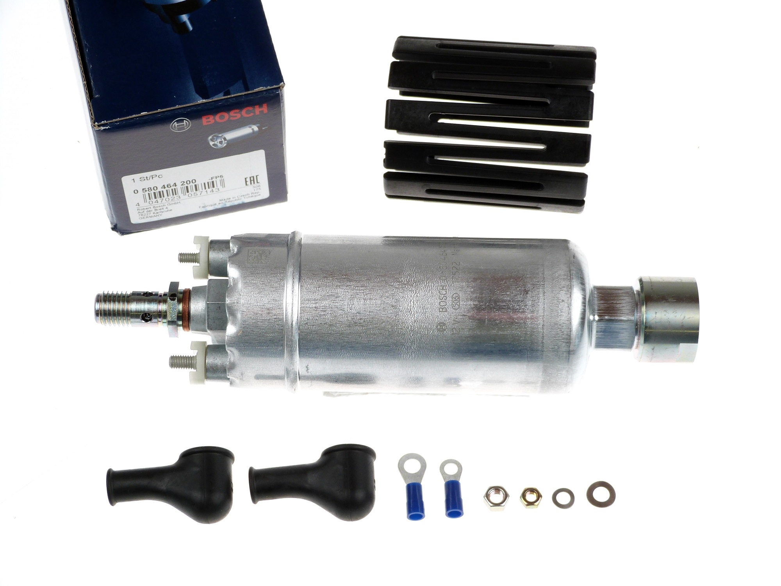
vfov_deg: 17.6
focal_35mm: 84
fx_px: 1895
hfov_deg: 23.3
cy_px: 293
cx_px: 390
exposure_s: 1/100
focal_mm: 15.1
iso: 100
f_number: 3.4
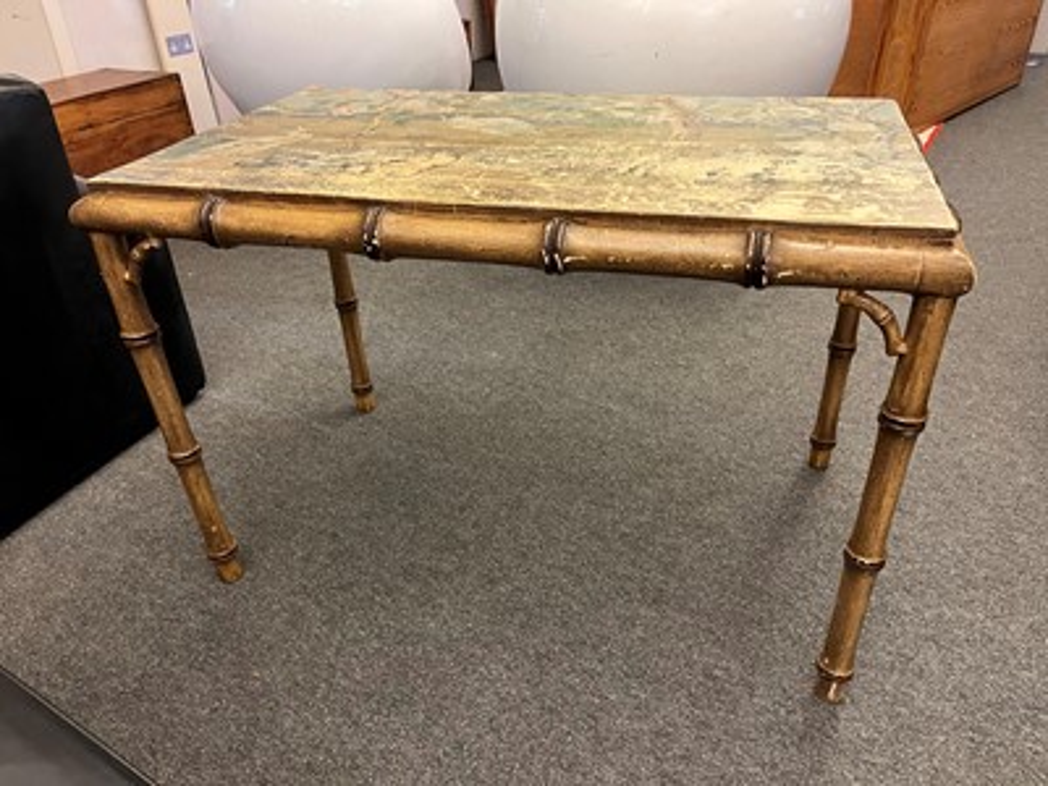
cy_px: 393
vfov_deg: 53.1
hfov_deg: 67.3
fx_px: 787
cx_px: 524
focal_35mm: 26
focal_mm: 5.1
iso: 400
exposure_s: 1/50
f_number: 1.6
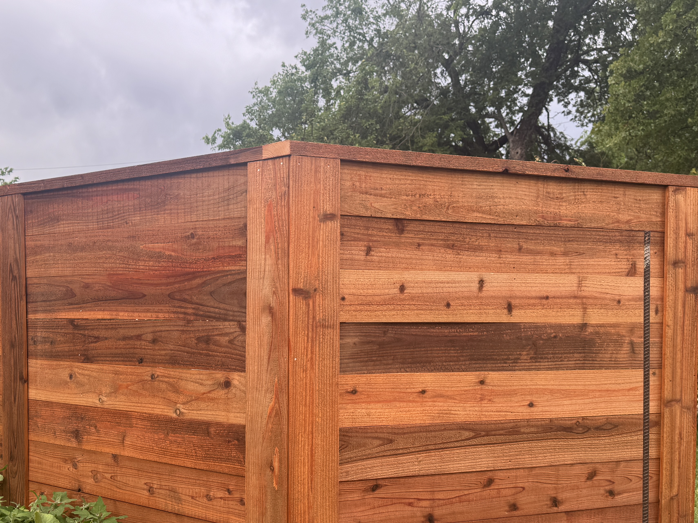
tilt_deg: -3.0
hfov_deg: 46.4
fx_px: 807
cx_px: 266
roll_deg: -0.5
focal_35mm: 40
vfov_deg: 35.7
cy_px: 335
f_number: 1.78
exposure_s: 1/182
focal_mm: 6.76
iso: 64
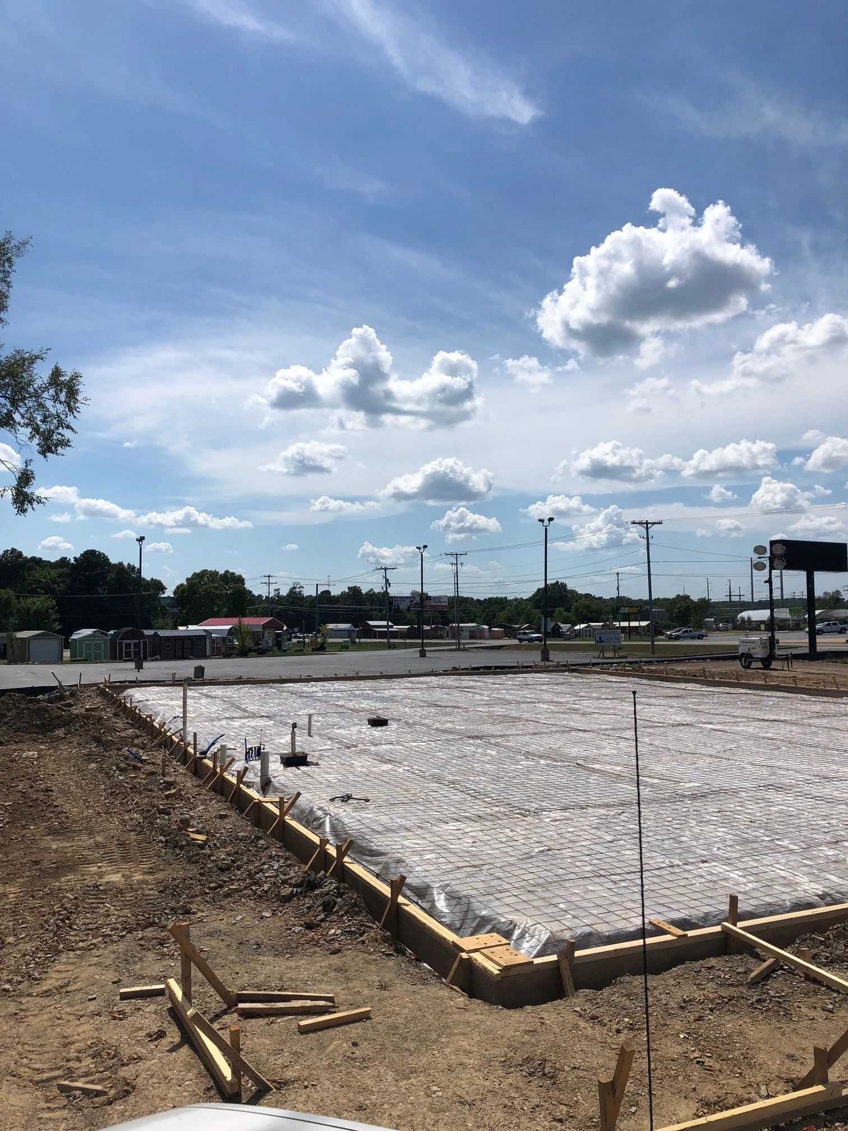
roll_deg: -0.9
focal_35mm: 28
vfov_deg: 63.4
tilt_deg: +2.0
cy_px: 566
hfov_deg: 49.7
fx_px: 915
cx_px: 424
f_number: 1.8
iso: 25
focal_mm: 3.99
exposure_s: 1/6897
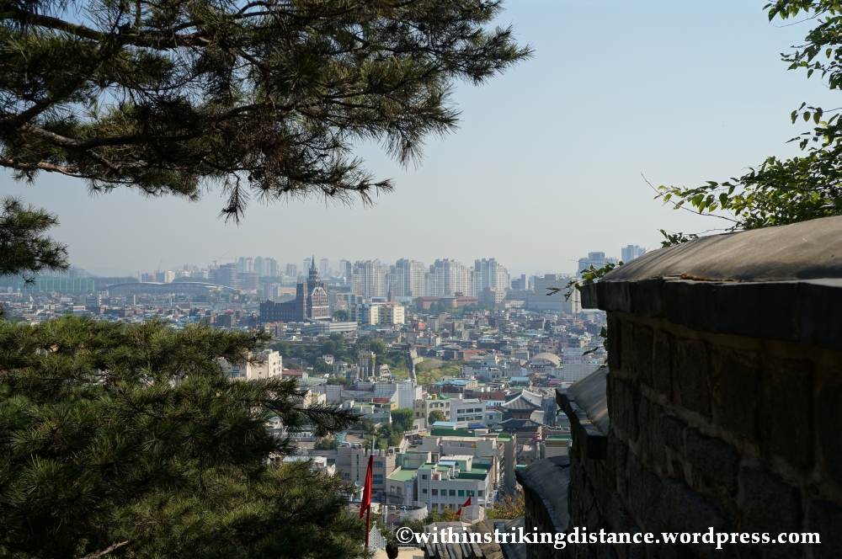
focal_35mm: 39
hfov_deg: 49.6
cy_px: 280
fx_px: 911
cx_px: 421
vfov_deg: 34.1
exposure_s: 1/500
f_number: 8
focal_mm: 26
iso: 200
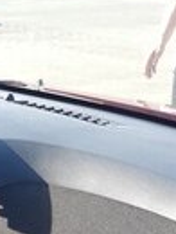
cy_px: 365
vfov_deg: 17.5
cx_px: -90
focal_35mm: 99
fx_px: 669
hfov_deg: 14.0
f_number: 1.7
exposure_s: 1/230
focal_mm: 4.2
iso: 50
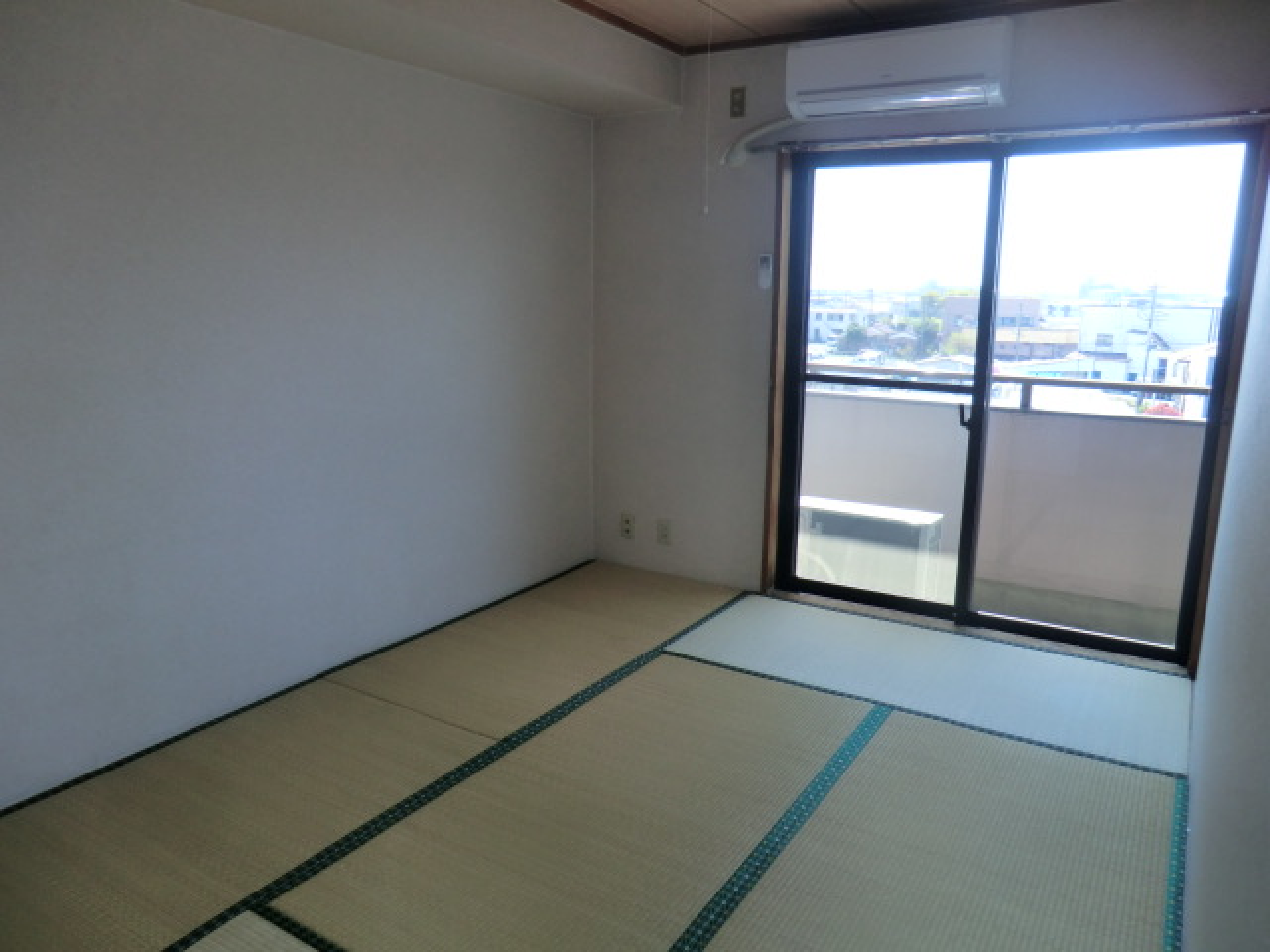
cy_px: 476
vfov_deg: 56.8
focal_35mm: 24
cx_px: 635
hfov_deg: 71.6
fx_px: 881
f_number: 3.2
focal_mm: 4.3
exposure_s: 1/125
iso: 80
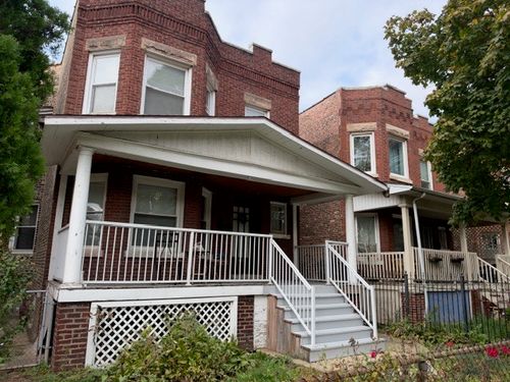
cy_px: 191
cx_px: 255
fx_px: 354
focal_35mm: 24
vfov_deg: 56.8
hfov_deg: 71.6
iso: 80
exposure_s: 1/1185
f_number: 1.8
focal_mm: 6.93
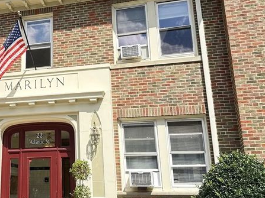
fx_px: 421
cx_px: 32
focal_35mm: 55
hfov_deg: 33.3
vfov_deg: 26.4
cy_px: 63
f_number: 1.78
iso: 80
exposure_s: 1/1412
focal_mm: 6.86
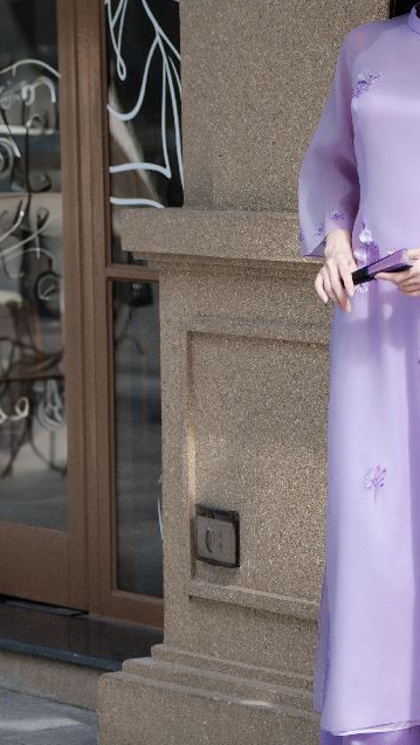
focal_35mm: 211
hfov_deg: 5.7
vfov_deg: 10.2
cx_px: 462
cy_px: 285
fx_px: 4171
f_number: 2.8
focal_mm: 71.5
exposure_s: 1/500
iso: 125
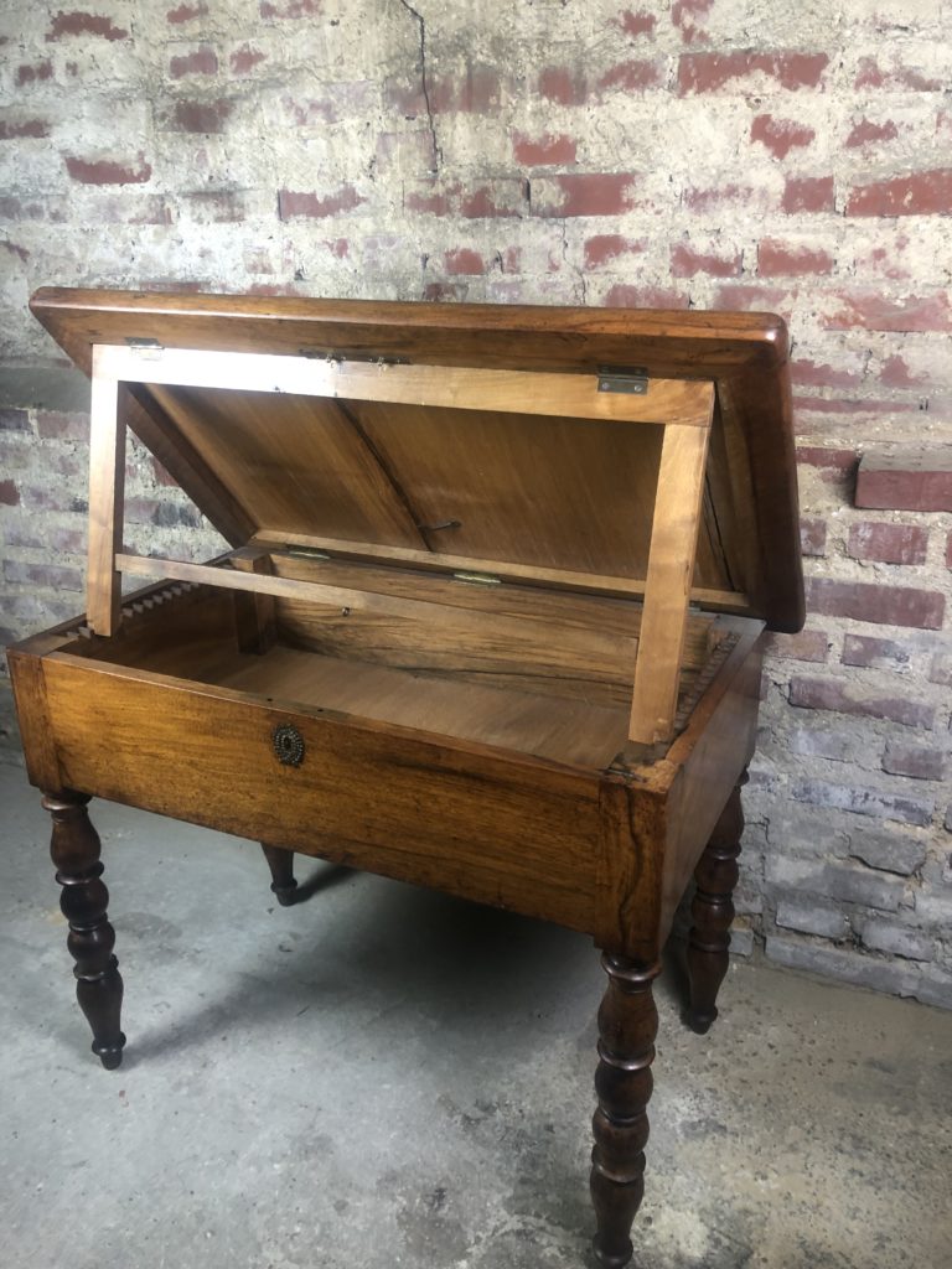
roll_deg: +1.0
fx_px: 1027
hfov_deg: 49.7
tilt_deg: -20.8
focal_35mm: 28
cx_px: 476
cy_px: 634
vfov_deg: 63.4
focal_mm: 4
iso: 50
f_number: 1.8
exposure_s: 1/17
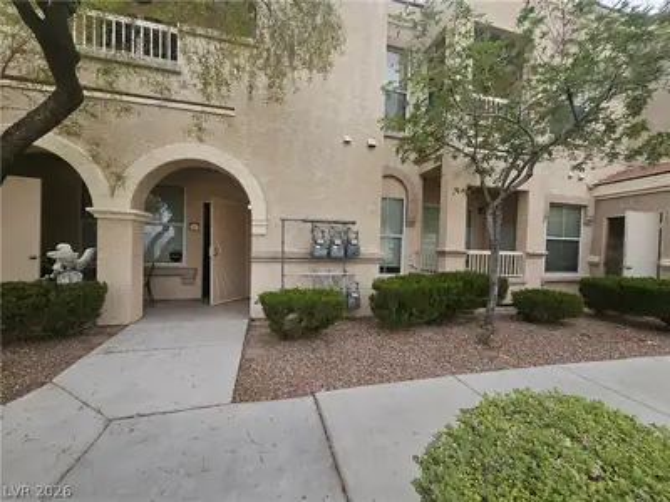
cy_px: 251
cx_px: 335
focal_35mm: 13
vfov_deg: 89.9
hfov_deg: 106.2
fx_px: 252
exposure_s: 1/338
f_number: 2.2
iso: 32
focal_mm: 1.74
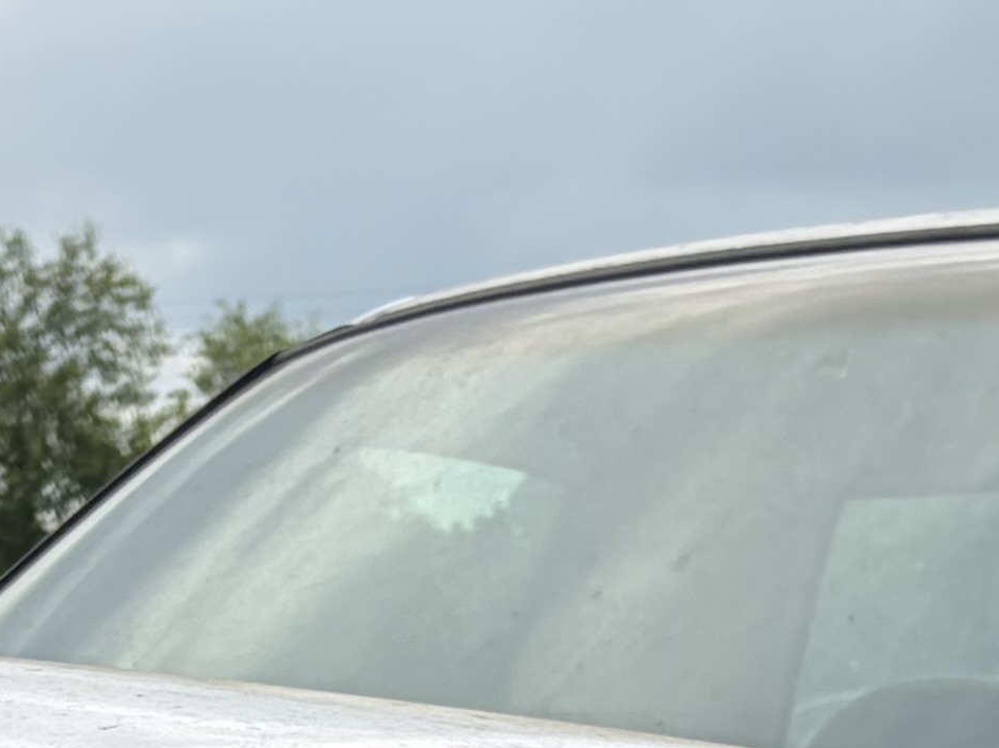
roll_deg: +2.1
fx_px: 4530
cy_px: 1510
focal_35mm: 157
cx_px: 485
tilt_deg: -8.1
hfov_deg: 12.6
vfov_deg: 8.9
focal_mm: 5.96
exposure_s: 1/2865
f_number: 1.6
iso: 50
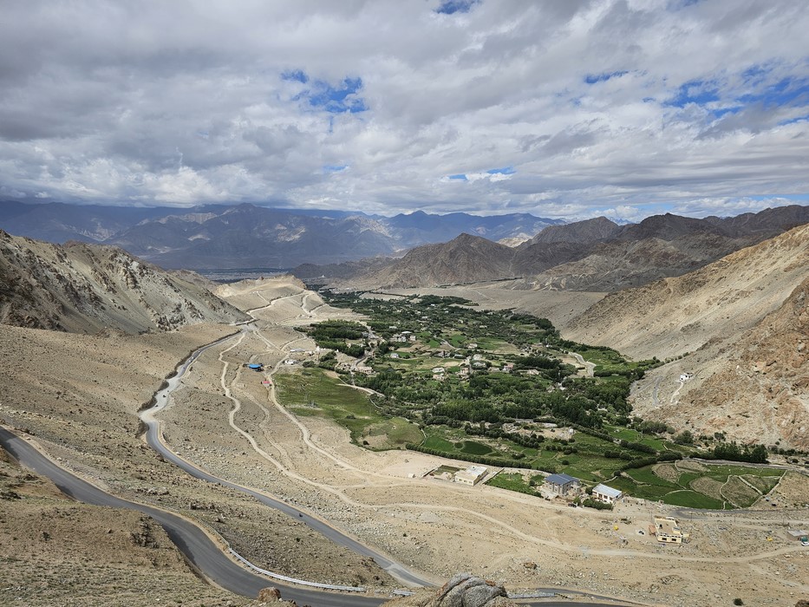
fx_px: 538
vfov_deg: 58.9
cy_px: 304
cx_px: 404
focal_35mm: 23
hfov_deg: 73.9
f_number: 1.7
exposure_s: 1/1571
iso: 10
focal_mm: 6.3
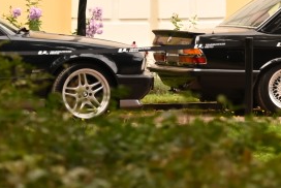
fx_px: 2211
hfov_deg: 7.1
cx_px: 466
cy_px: 133
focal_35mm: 283
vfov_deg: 4.9
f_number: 7.1
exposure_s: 1/250
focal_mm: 70
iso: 640
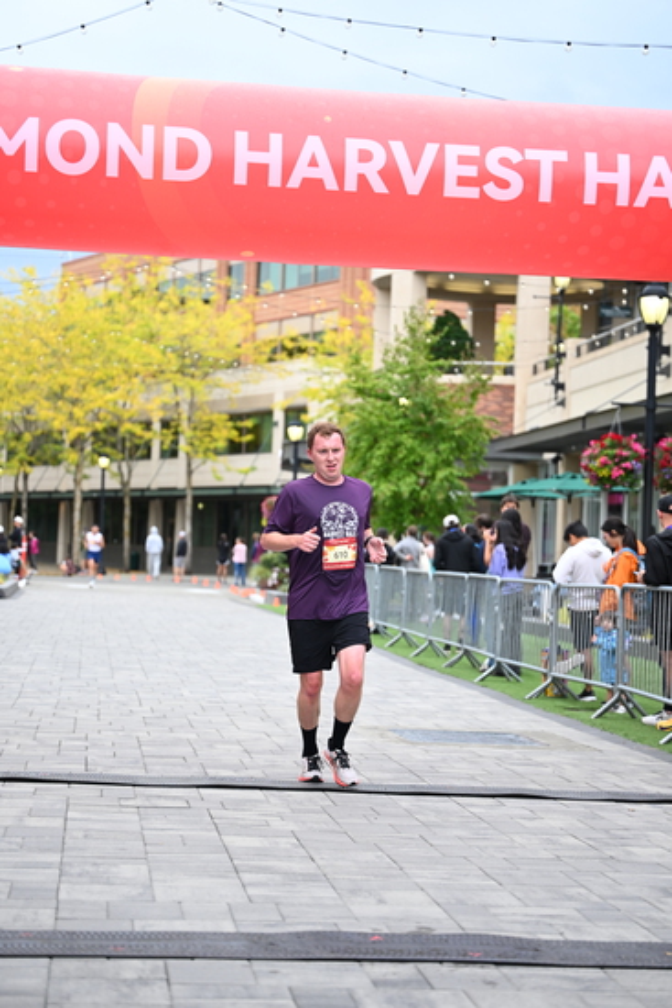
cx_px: 336
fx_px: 1959
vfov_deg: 28.8
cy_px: 504
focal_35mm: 70
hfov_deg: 19.5
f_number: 2.8
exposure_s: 1/2000
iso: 800
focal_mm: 70
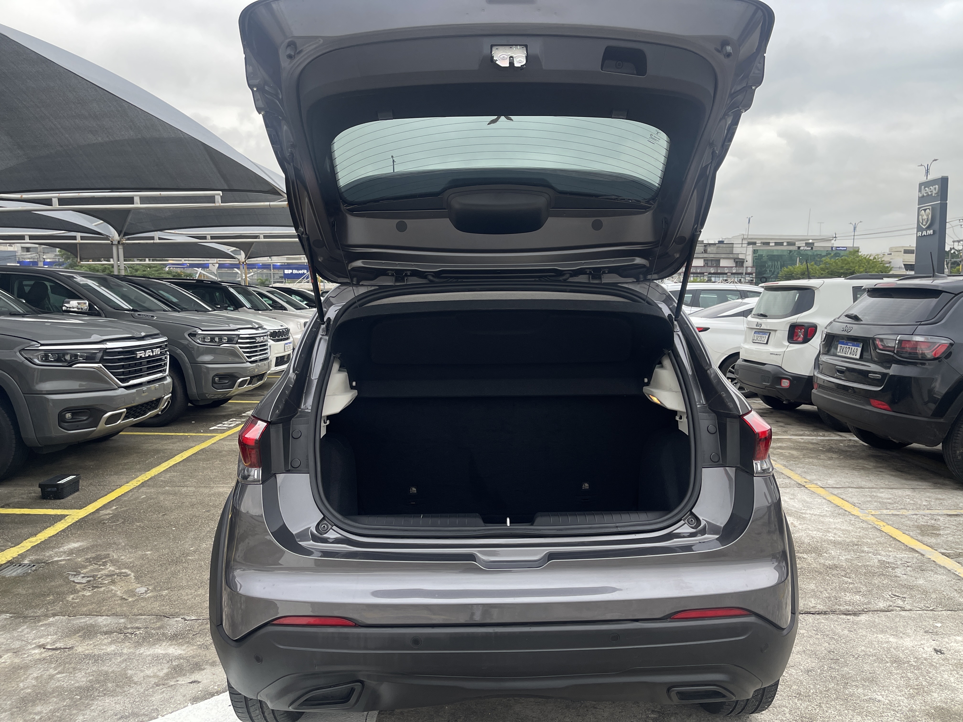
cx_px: 482
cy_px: 361
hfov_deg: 69.4
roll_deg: -0.7
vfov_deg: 54.9
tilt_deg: -5.8
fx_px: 695
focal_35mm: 25
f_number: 1.6
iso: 100
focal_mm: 5.1
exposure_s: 1/121
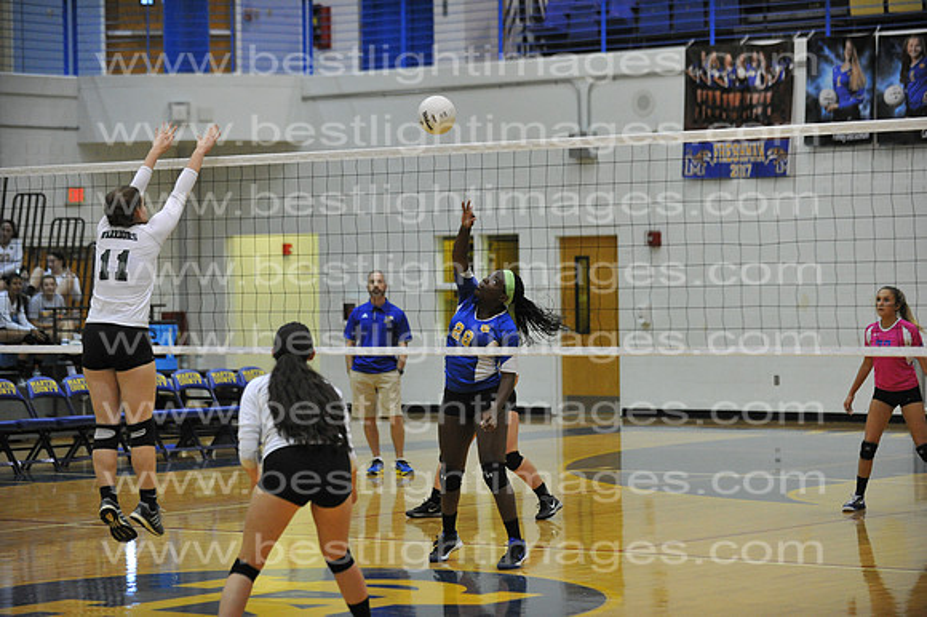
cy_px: 308
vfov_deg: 9.8
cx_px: 464
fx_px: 3603
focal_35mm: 140
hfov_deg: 14.7
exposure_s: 1/800
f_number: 3.2
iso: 8000
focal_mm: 140
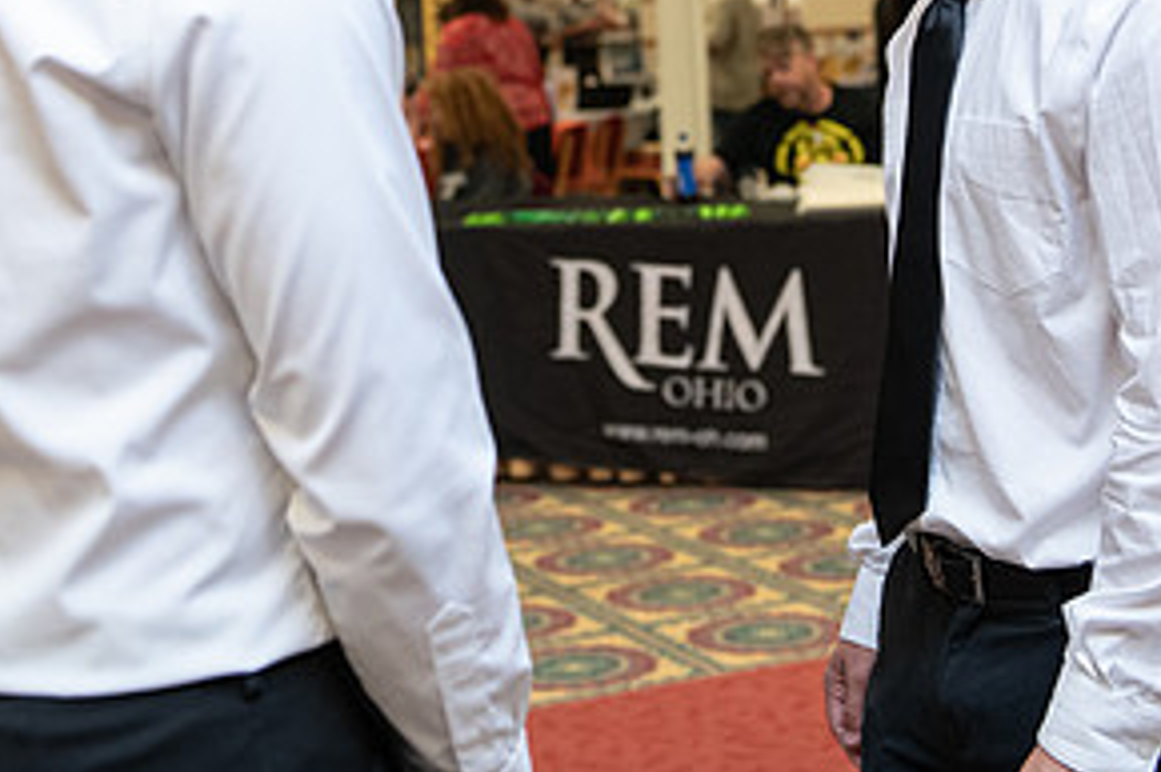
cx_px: 540
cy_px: 14
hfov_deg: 26.7
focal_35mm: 76
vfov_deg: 17.5
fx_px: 2450
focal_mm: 38
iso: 1250
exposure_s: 1/200
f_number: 3.2
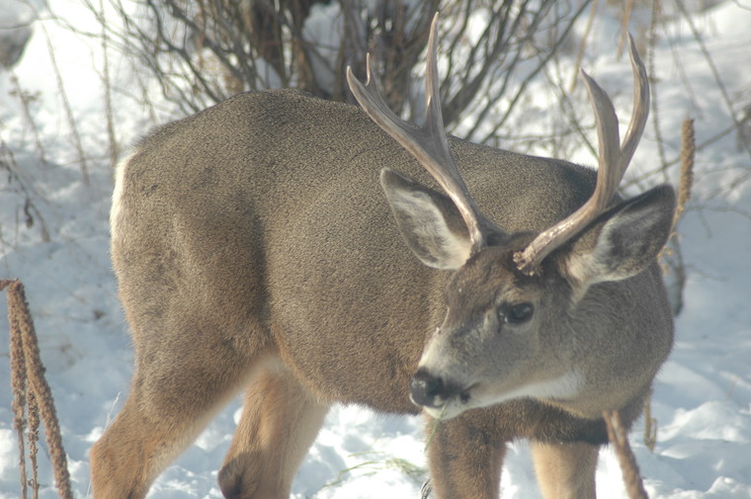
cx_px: 376
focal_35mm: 270
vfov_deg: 5.1
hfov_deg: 7.6
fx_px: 5626
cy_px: 250
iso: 200
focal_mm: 180
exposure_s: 1/800
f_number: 6.3
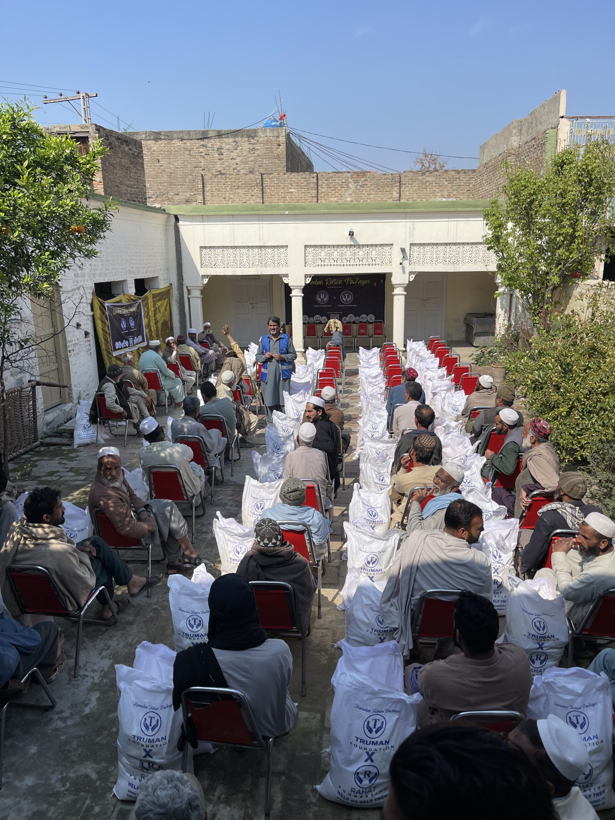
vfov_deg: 69.4
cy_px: 410
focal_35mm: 25
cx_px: 308
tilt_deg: -14.9
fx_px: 592
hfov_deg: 54.9
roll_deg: +0.5
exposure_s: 1/4202
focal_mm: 5.1
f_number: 1.6
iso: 32
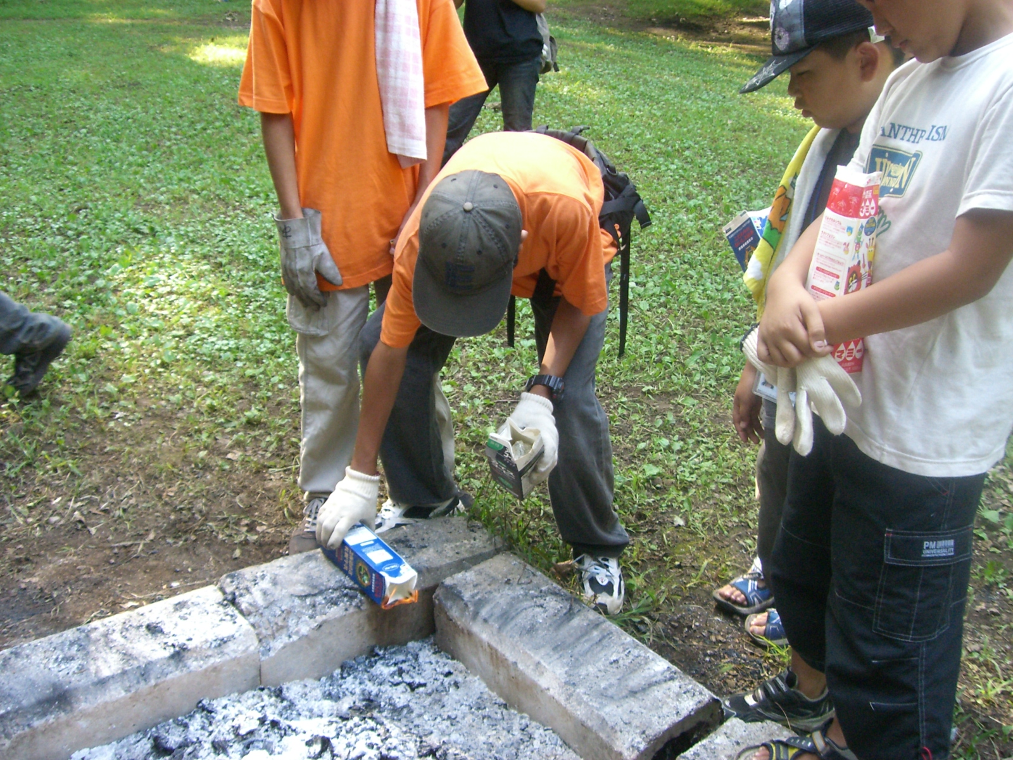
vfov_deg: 37.7
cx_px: 506
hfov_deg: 49.0
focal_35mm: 38
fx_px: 1112
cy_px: 380
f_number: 2.7
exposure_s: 1/100
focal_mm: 6.2
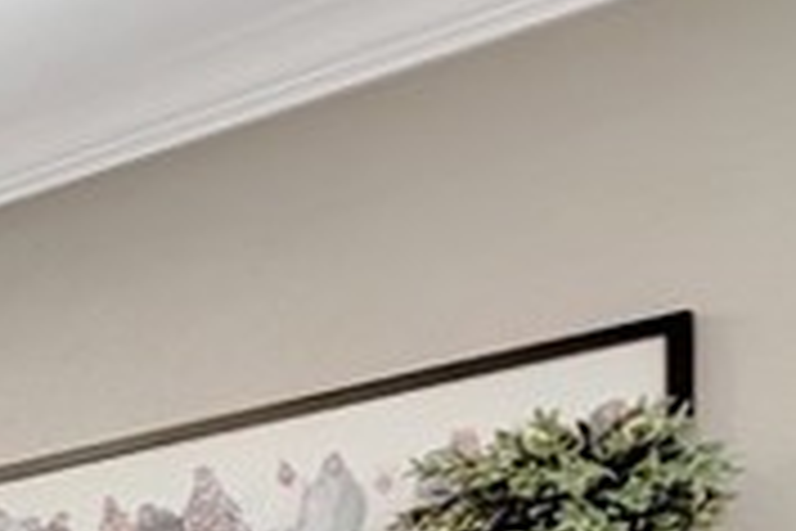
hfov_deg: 13.4
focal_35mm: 87
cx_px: -1304
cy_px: 1022
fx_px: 1924
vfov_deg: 13.7
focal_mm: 10
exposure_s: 1/8
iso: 100
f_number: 5.6
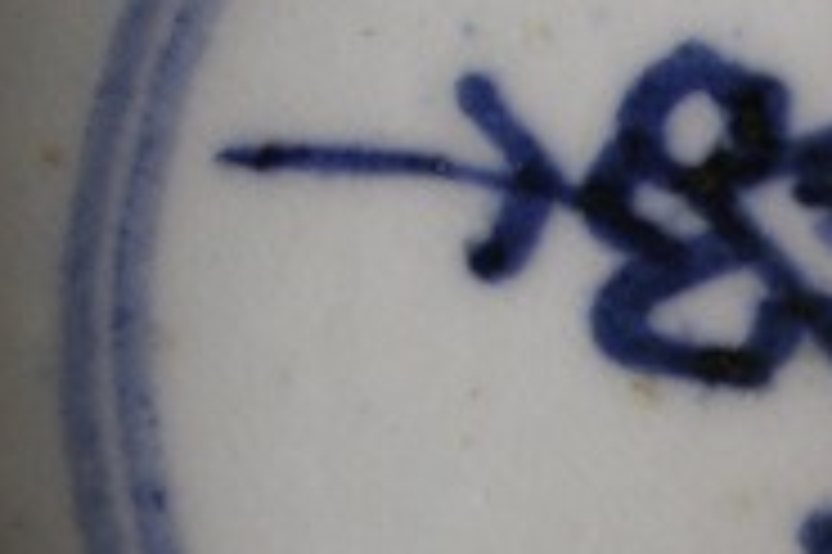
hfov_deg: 14.8
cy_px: 378
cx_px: 1066
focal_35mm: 133
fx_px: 3071
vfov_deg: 10.3
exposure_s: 1/30
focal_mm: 7.8
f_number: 2.8
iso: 160
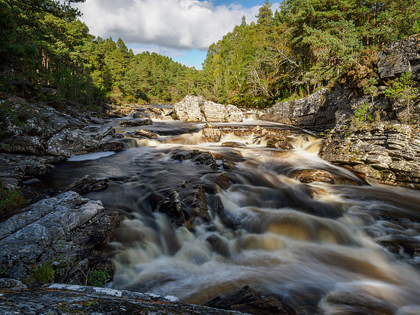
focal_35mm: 24
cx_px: 210
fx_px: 291
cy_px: 158
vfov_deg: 56.8
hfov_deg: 71.6
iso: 200
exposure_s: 2
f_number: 7.1
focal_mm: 12
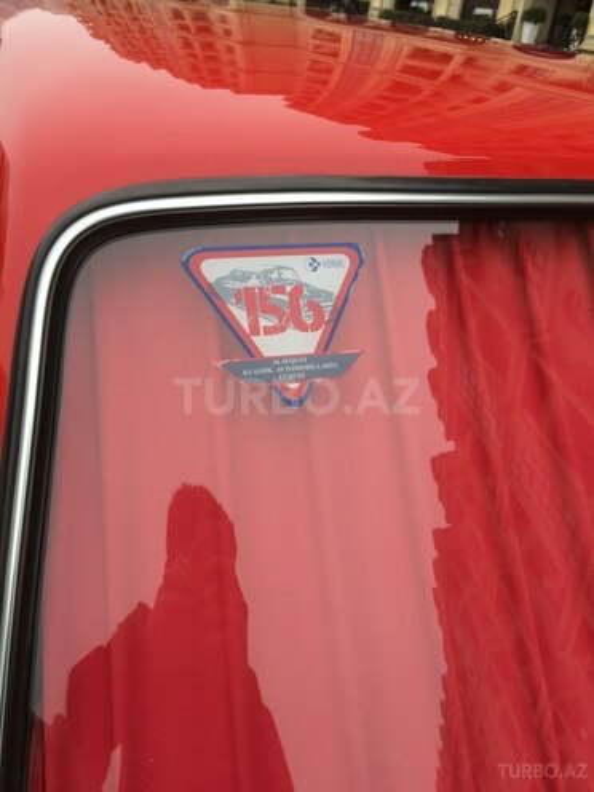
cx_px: 297
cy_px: 396
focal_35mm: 29
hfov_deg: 48.2
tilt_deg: -31.3
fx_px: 664
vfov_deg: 61.7
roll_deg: -8.1
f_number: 2.2
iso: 32
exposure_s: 1/169
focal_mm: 4.15
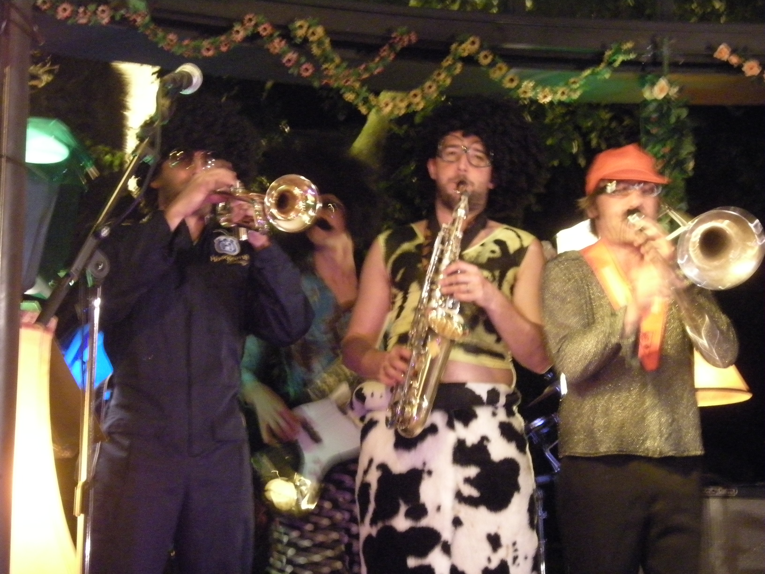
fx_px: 1525
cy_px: 287
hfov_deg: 28.2
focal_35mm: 69
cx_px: 382
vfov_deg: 21.3
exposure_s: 1/4
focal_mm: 11.5
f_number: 4.4
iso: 800
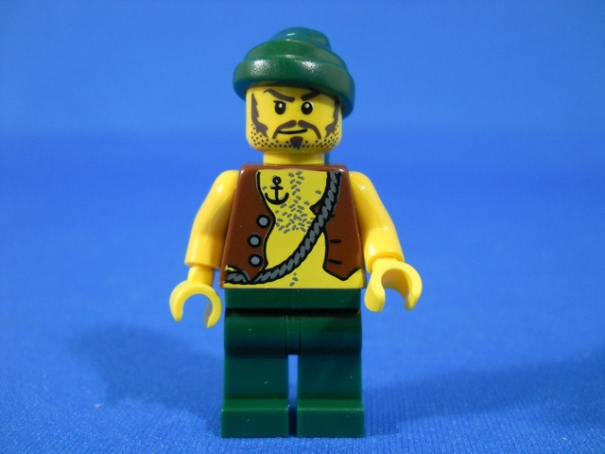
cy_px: 227
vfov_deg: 35.1
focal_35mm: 41
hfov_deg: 45.8
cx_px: 302
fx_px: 717
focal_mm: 6.72
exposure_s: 1/30
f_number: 3.1
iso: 400
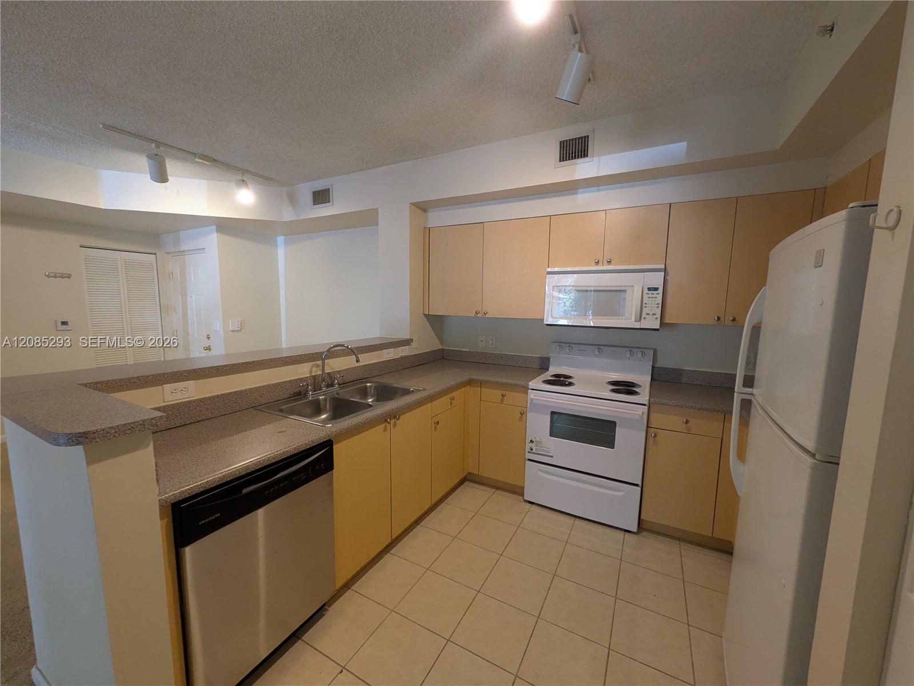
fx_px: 370
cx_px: 457
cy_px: 343
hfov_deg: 102.1
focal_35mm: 14
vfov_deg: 85.7
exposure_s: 1/40
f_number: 2.2
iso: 186
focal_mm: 1.83
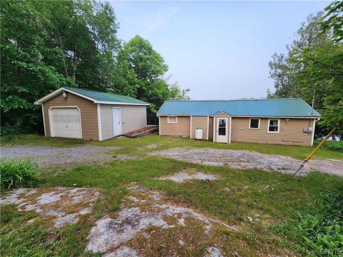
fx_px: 129
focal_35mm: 13
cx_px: 172
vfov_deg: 89.9
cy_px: 128
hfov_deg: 106.2
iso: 50
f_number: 2.2
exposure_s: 1/236
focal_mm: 2.2
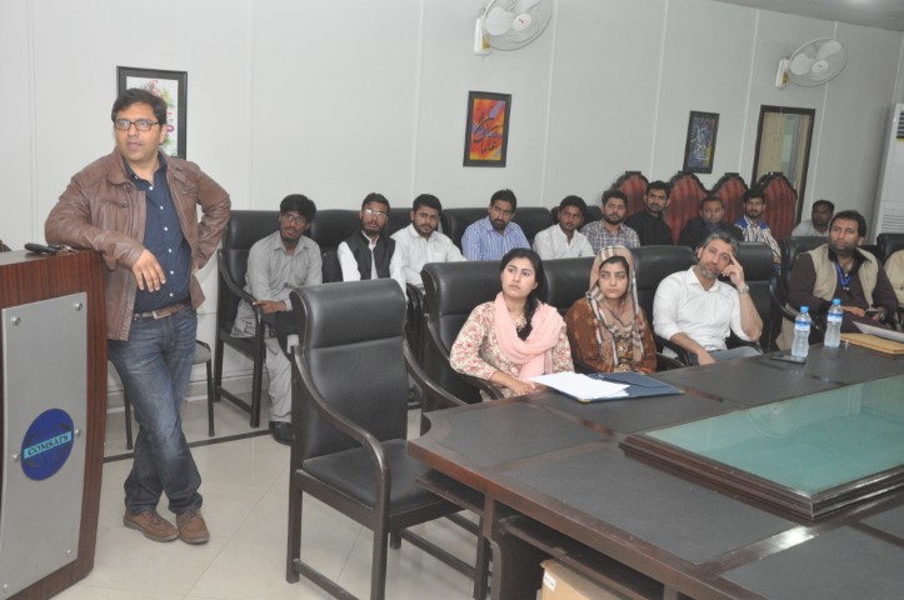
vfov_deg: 34.1
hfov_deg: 49.6
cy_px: 300
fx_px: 978
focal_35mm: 39
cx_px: 452
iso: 2000
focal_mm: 26
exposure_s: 1/60
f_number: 7.1
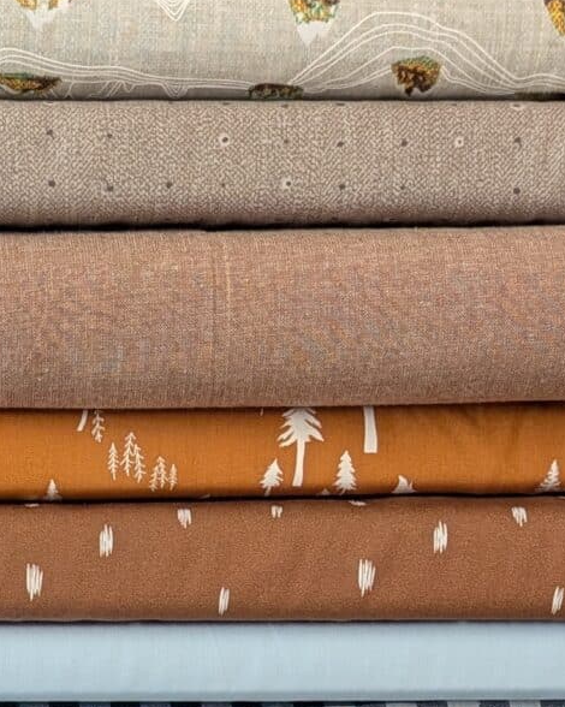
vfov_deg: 16.9
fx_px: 2133
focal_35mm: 102
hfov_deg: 14.5
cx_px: -139
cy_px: 1089
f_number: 1.7
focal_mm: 4.53
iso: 29
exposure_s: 1/40
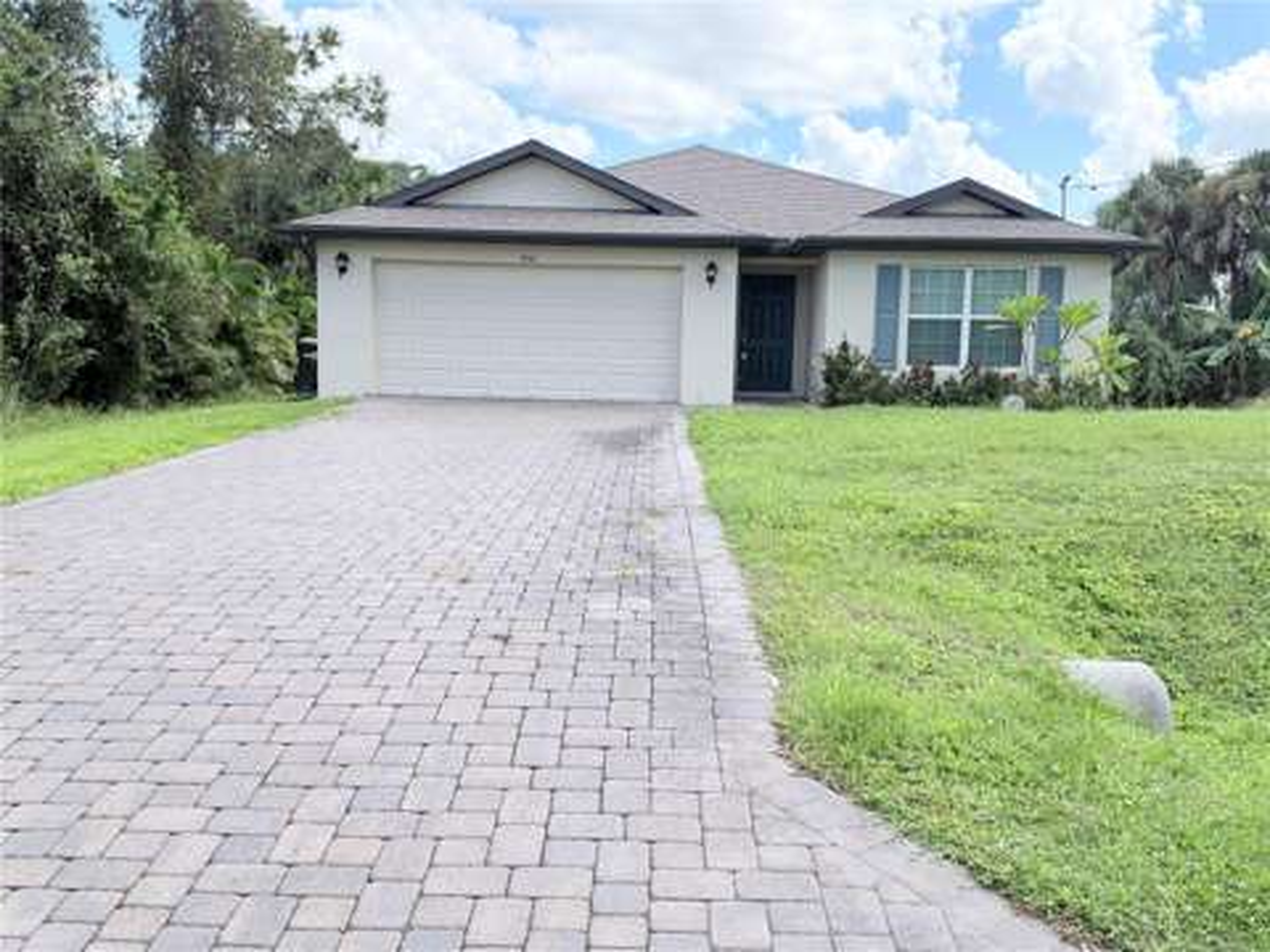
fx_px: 1211
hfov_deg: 55.4
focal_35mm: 33
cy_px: 476
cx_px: 635
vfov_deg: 42.9
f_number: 1.8
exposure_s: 1/1429
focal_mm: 6.93
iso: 100
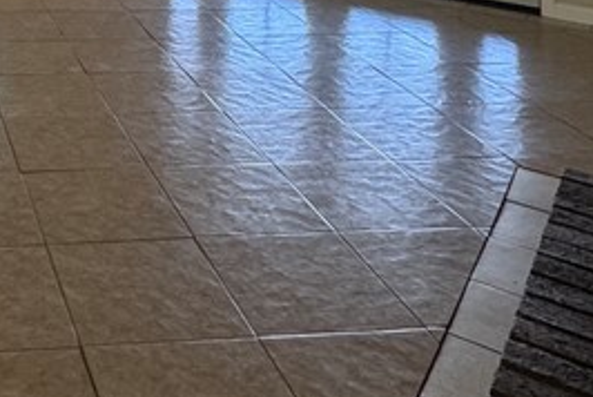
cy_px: -283
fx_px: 923
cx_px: -22
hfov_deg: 32.3
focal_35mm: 56
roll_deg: -1.1
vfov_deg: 19.3
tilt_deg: +1.8
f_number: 2.2
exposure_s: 1/120
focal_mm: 2.22
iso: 80
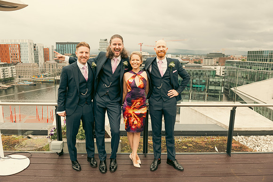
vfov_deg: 53.2
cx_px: 136
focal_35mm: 24
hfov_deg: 73.7
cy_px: 91
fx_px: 182
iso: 320
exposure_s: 1/250
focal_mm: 24
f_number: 6.3
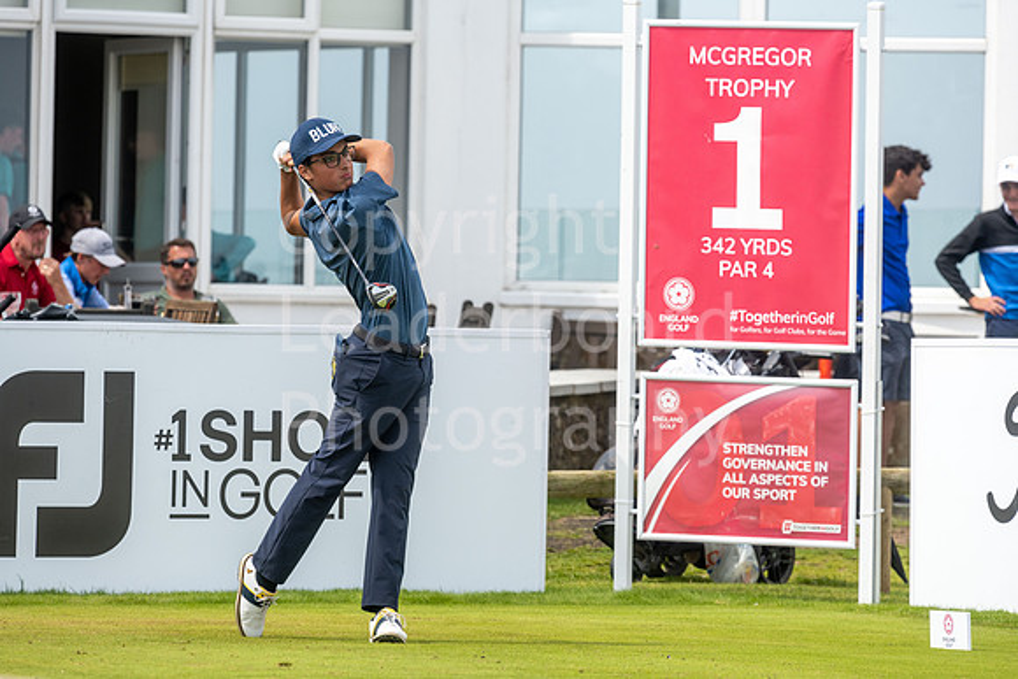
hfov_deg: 6.9
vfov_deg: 4.6
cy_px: 340
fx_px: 8485
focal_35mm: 300
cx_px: 509
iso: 200
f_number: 7.1
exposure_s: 1/1000
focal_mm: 300
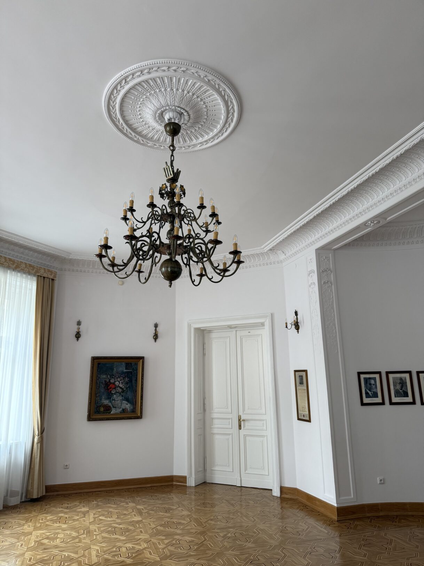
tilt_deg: +14.2
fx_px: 392
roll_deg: -0.1
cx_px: 212
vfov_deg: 71.6
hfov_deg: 56.8
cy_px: 283
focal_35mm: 24
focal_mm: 6.76
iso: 200
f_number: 1.78
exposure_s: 1/110
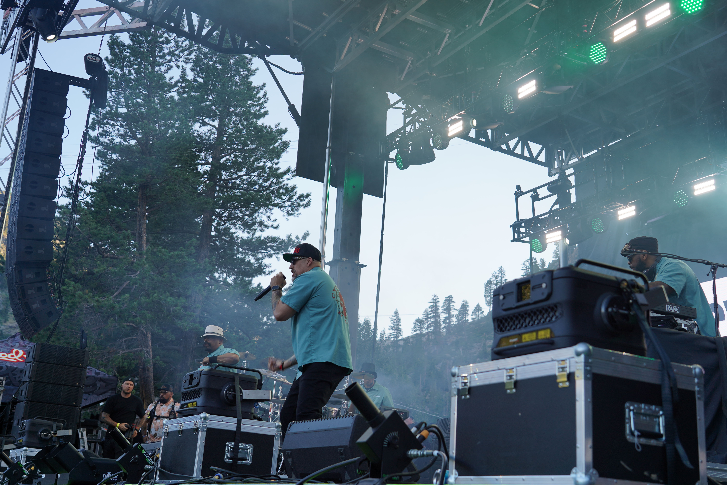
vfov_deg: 31.9
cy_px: 242
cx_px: 364
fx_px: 848
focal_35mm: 42
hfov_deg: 46.4
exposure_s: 1/100
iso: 100
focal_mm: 42
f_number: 5
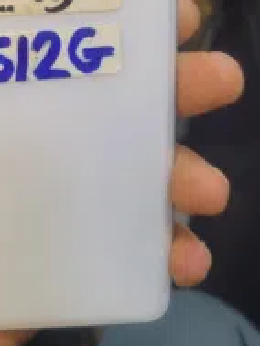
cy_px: 22
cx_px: 26
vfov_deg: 32.8
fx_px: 550
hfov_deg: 25.7
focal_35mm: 55
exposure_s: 1/100
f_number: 1.8
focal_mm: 5.4
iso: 125
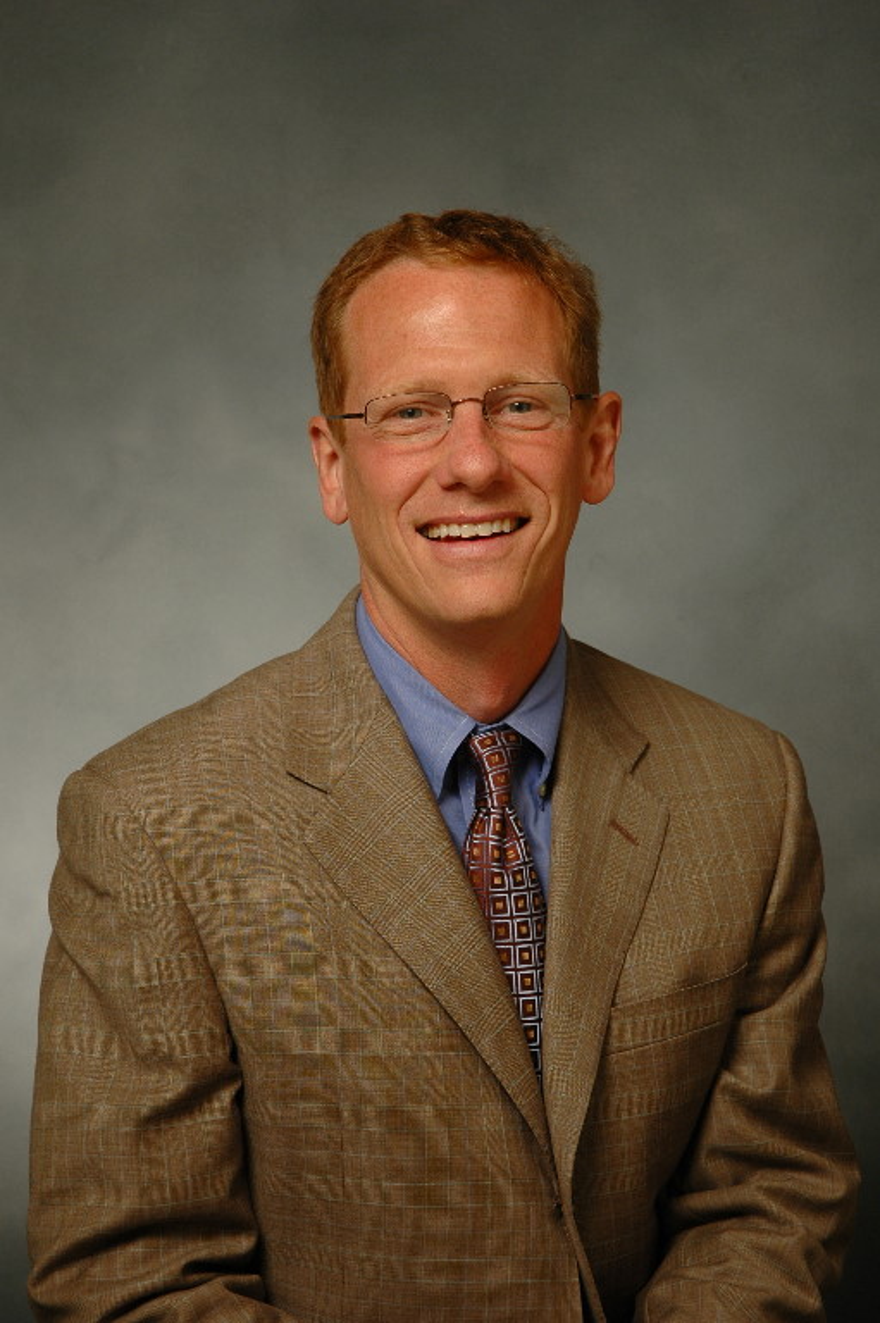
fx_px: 3029
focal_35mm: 82
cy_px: 662
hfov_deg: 16.5
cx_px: 440
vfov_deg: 24.6
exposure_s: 1/30
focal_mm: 55
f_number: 4.5
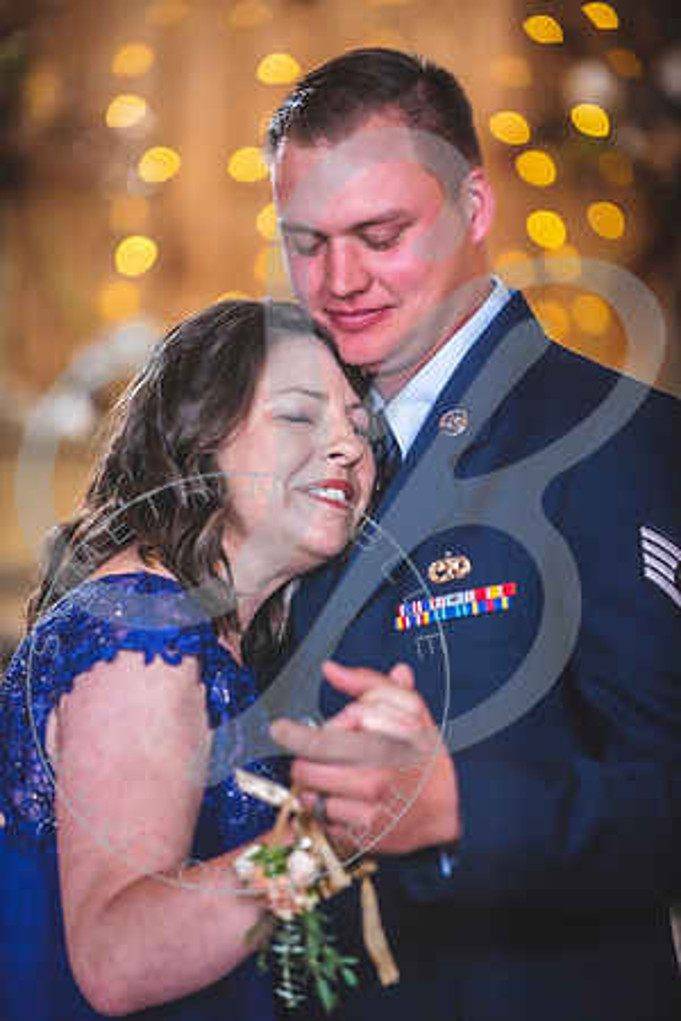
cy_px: 510
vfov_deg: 10.3
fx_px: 5675
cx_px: 340
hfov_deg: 6.9
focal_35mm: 200
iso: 1000
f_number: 2.8
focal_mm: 200
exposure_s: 1/200
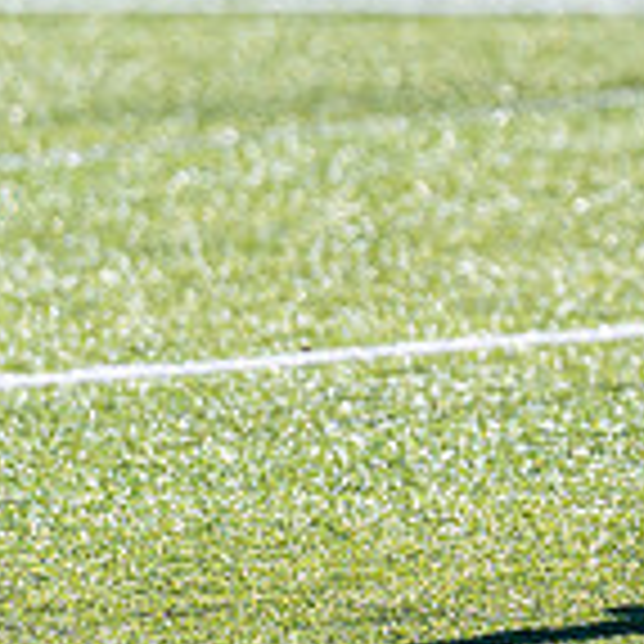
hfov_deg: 1.7
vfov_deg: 1.7
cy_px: 263
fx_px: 21701
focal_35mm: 1031
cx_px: 1293
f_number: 2.8
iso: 100
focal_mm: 200
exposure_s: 1/1250
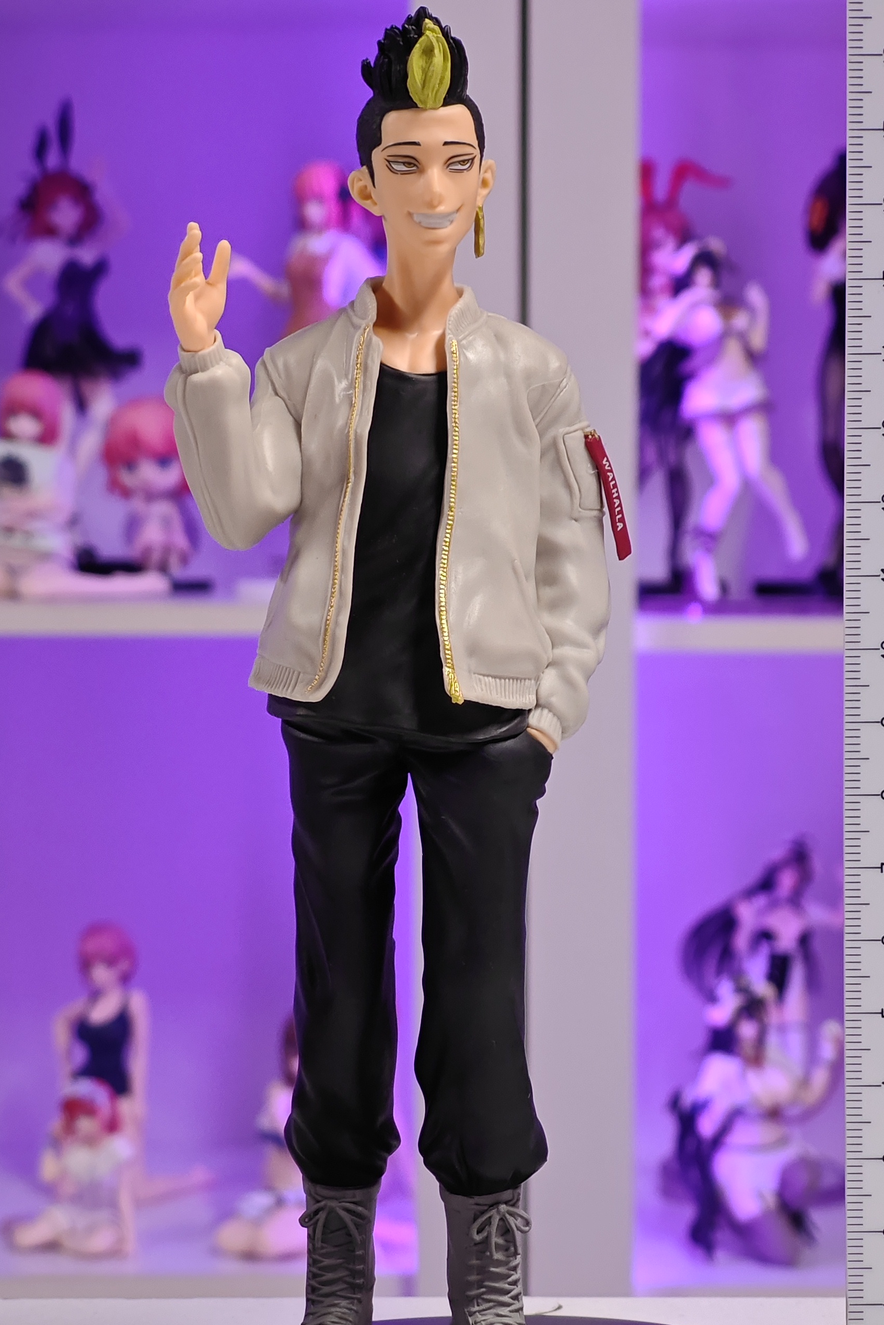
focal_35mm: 107
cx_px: 505
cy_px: 777
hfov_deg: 12.8
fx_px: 3941
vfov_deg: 19.1
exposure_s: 1/33.3
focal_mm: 7.48
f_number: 2.4
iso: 800
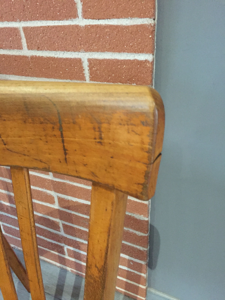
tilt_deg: -29.7
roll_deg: +2.8
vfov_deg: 61.7
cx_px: 112
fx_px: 251
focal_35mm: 29
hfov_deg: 48.2
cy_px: 150
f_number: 2.2
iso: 320
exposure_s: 1/17
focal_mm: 4.15
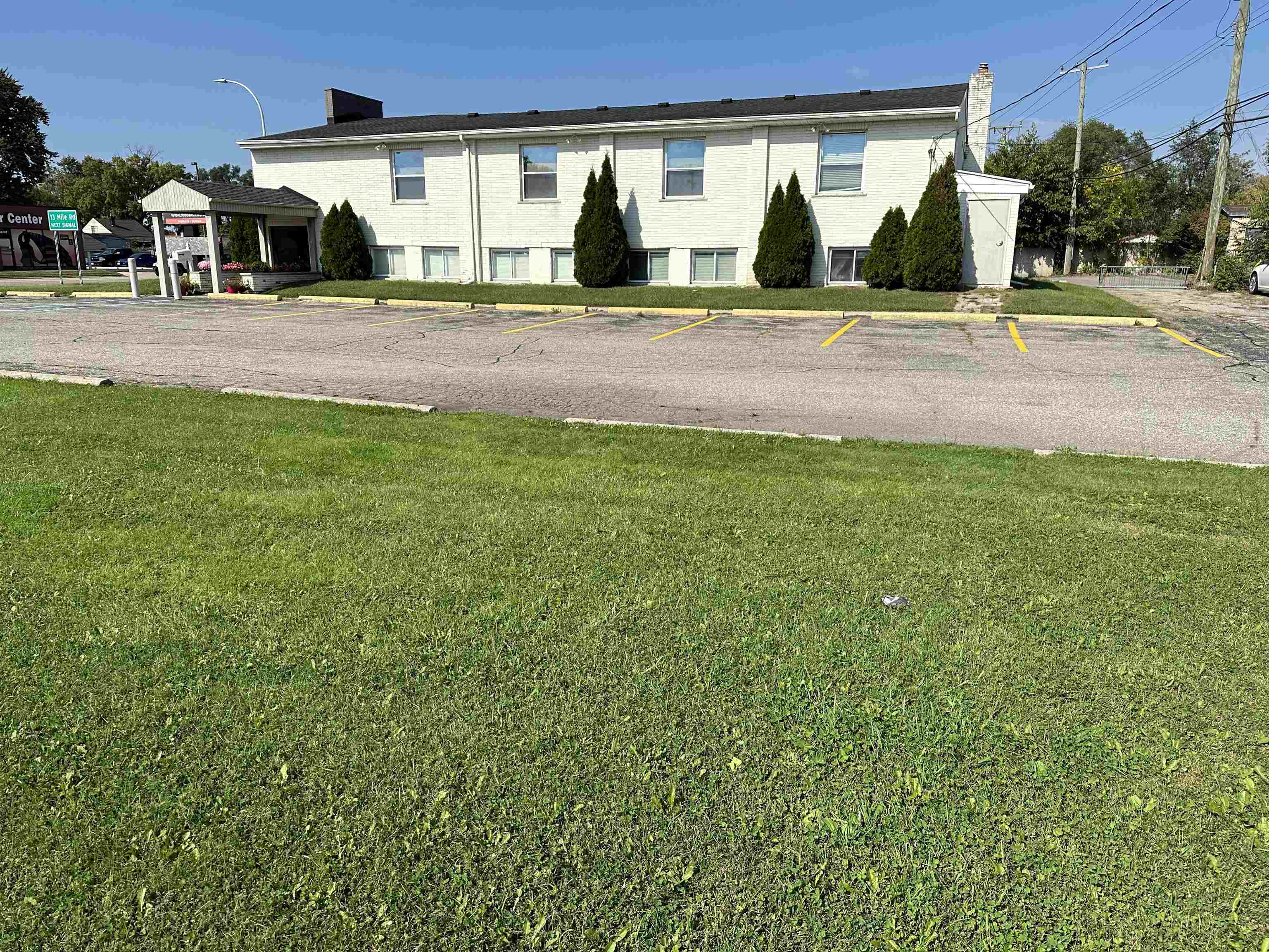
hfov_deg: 71.6
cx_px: 634
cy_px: 476
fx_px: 880
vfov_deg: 56.8
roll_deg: -0.4
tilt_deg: -15.1
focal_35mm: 24
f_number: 1.78
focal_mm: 6.86
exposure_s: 1/5525
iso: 80
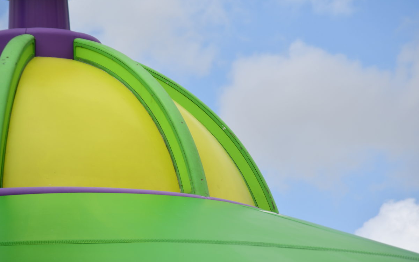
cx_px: 210
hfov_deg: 7.2
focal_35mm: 291
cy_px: 122
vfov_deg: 4.5
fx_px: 3323
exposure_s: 1/500
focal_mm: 190
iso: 110
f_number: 8
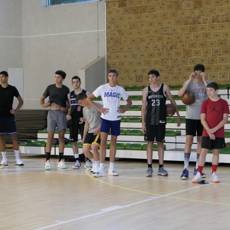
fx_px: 699
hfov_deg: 18.7
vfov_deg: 18.7
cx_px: 90
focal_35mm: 93
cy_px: 114
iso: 1600
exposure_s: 1/125
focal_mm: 26.4
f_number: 2.8
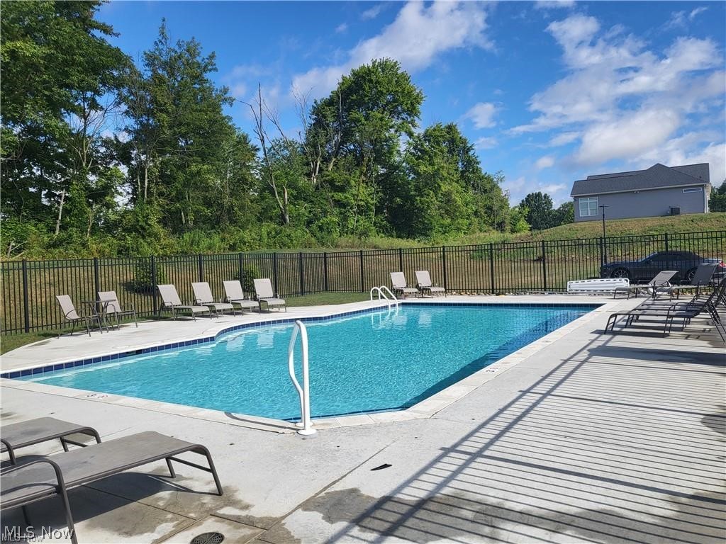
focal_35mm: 26
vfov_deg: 53.1
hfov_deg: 67.3
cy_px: 272
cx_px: 363
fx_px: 545
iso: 50
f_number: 1.8
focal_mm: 4.25
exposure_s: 1/3464
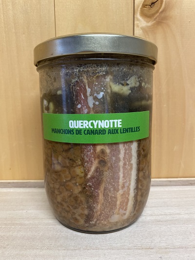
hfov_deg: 53.1
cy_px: 130
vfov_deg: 67.3
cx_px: 98
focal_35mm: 26
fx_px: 195
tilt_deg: -9.3
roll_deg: -0.3
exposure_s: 1/50
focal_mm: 4.25
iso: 125
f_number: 1.8
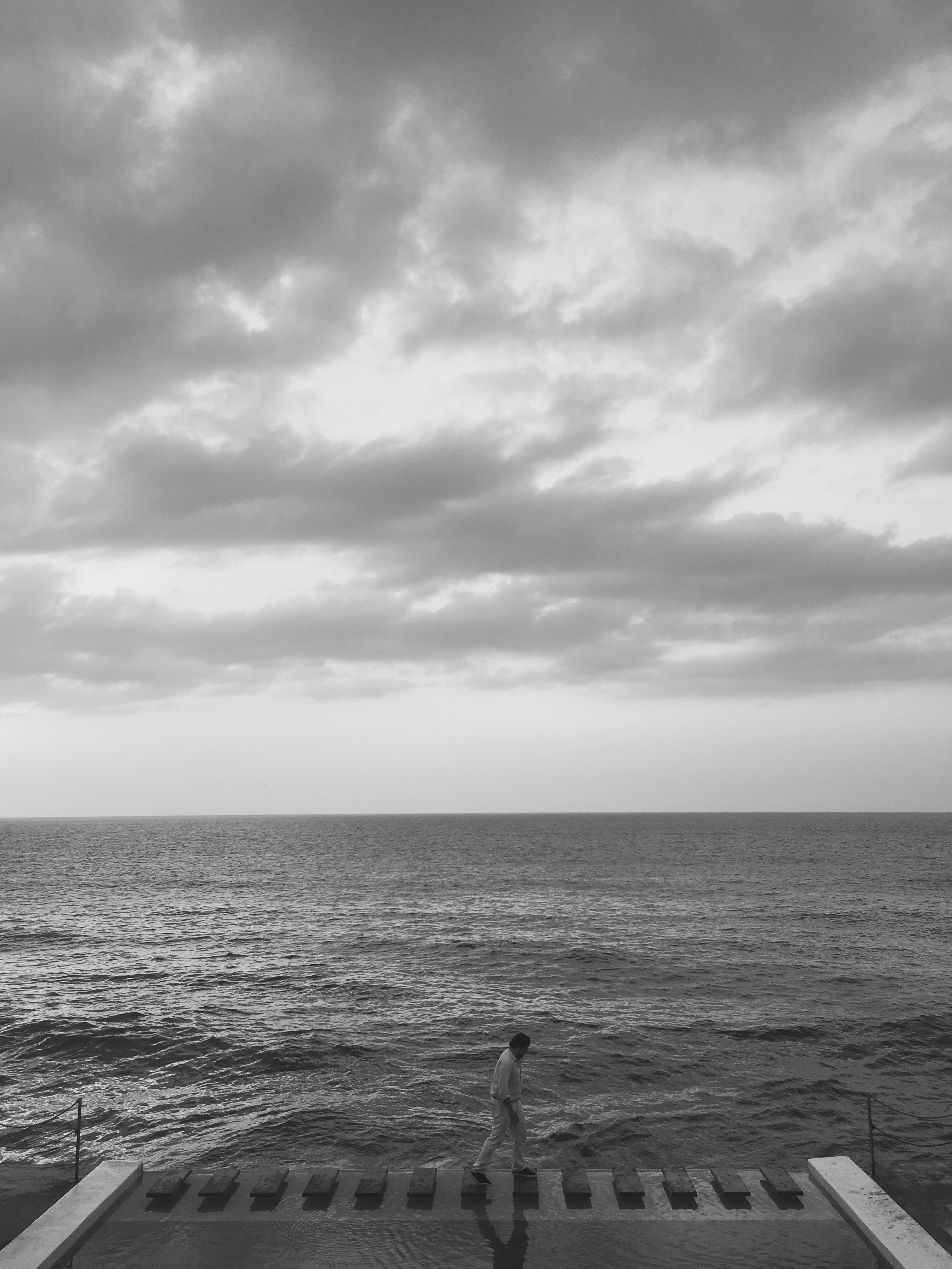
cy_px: 634
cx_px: 476
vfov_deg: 61.7
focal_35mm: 29
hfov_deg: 48.2
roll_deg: +0.4
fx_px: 1063
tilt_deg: +10.4
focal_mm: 4.15
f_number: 2.2
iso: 25
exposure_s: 1/368
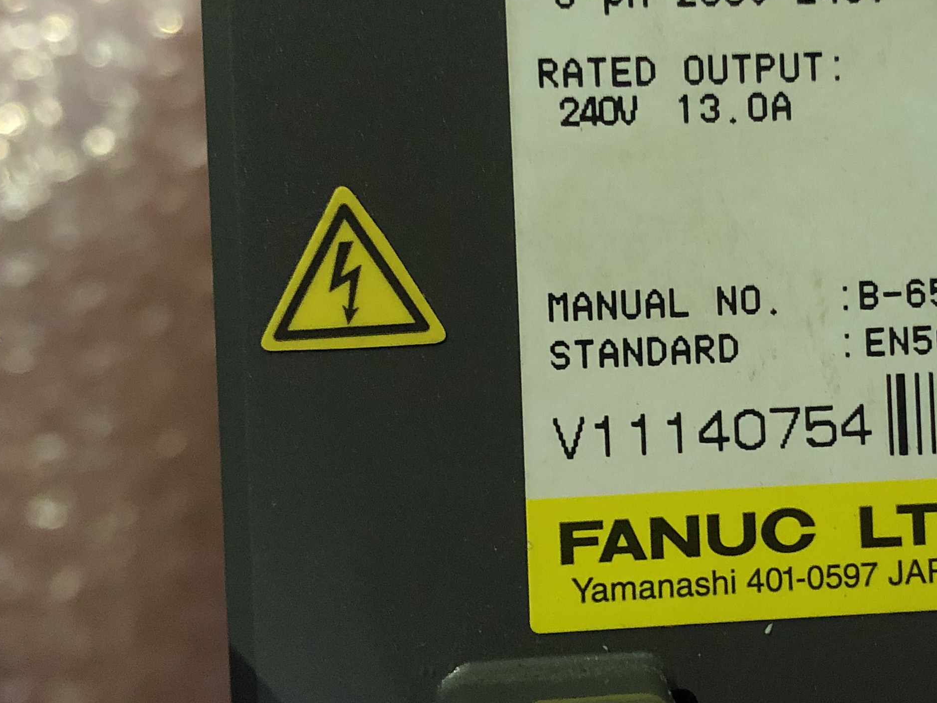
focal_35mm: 60
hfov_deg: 31.6
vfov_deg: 24.4
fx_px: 1624
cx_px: 713
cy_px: 308
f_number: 1.8
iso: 100
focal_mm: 3.99
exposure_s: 1/13
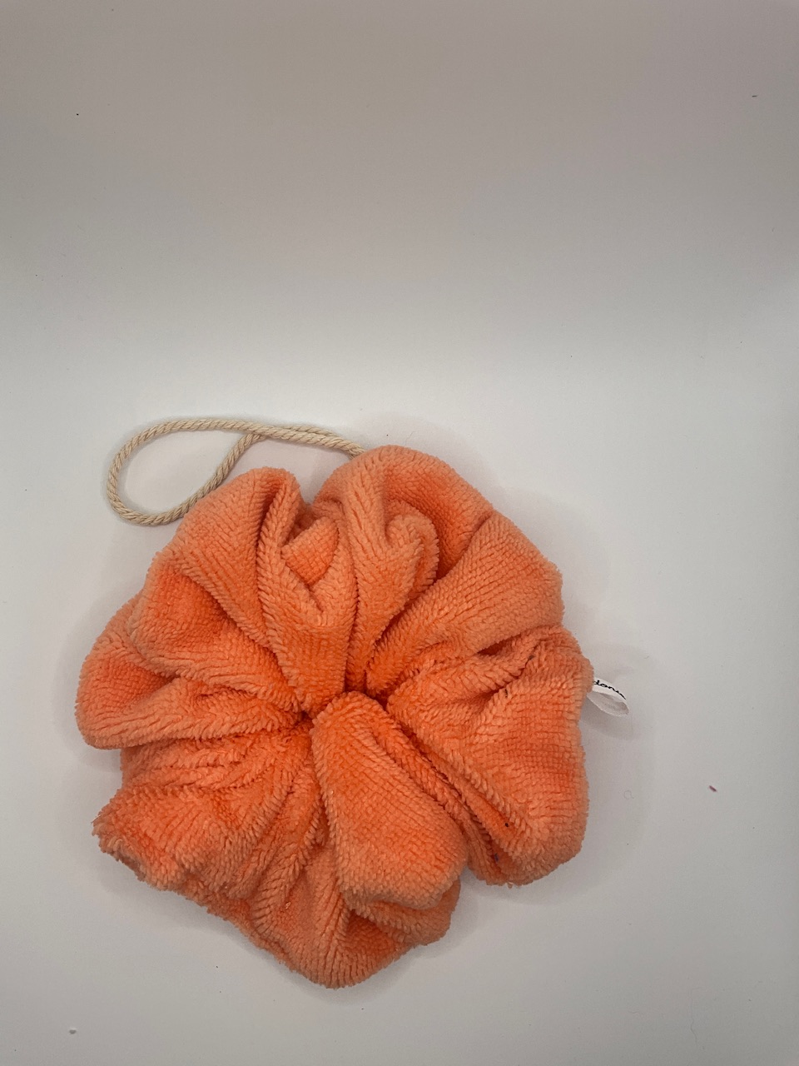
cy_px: 533
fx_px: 892
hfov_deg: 48.2
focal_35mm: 29
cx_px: 400
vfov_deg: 61.7
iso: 25
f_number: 1.8
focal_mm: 3
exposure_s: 1/272
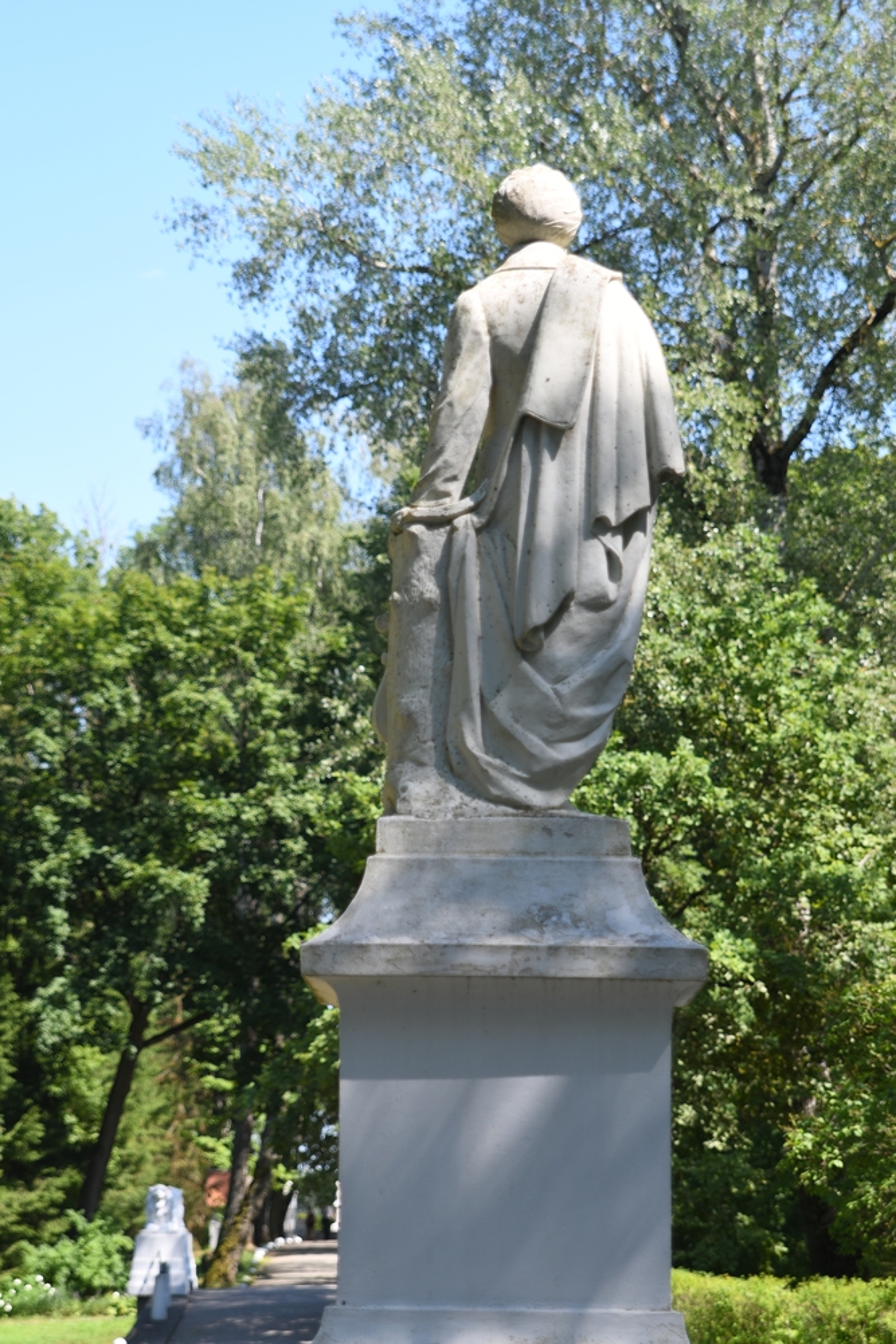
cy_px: 672
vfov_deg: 19.5
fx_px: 3918
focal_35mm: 105
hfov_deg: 13.0
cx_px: 448
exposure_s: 1/640
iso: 100
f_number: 2.8
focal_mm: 70
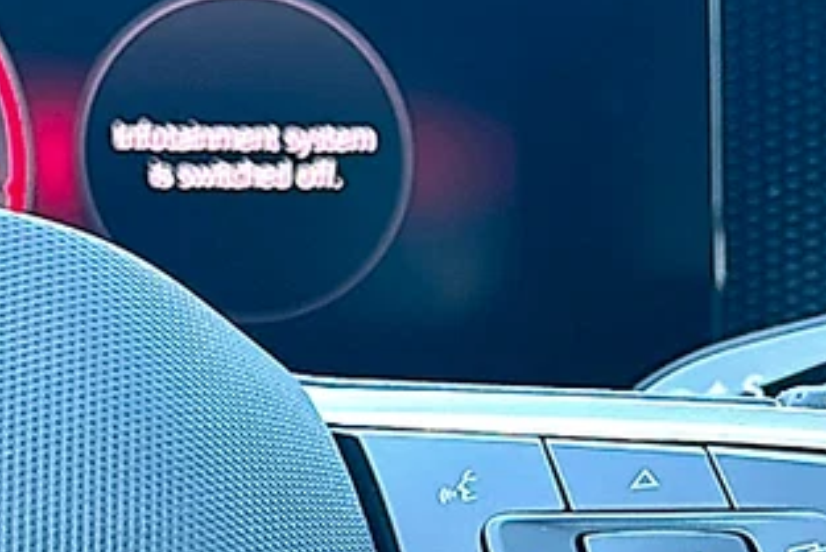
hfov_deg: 17.6
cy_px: 582
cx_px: 776
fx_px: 2617
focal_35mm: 114
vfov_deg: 11.9
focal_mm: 6.86
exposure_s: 1/111
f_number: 1.78
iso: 80
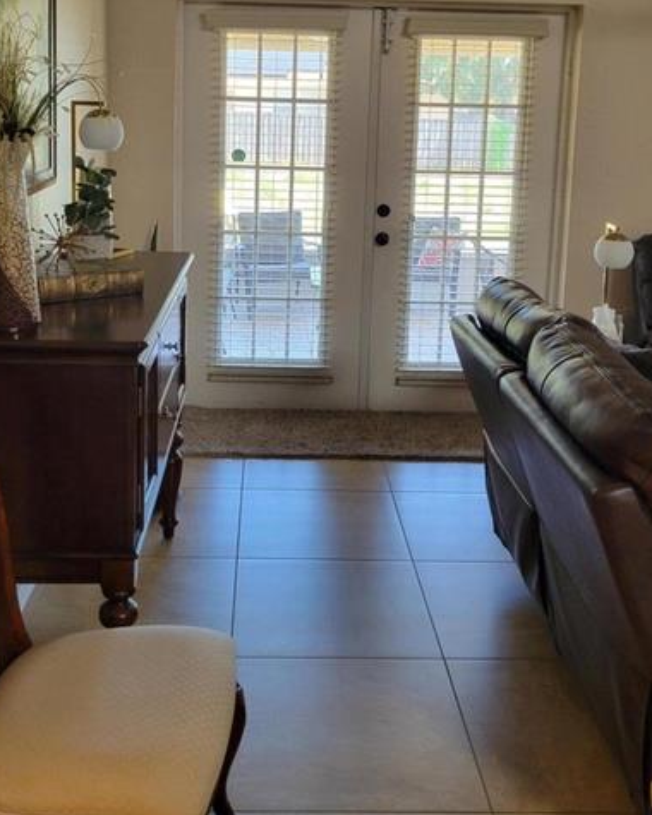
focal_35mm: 41
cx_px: 309
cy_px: 271
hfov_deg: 36.5
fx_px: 989
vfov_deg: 44.1
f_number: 1.8
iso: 200
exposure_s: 1/60
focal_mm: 5.4
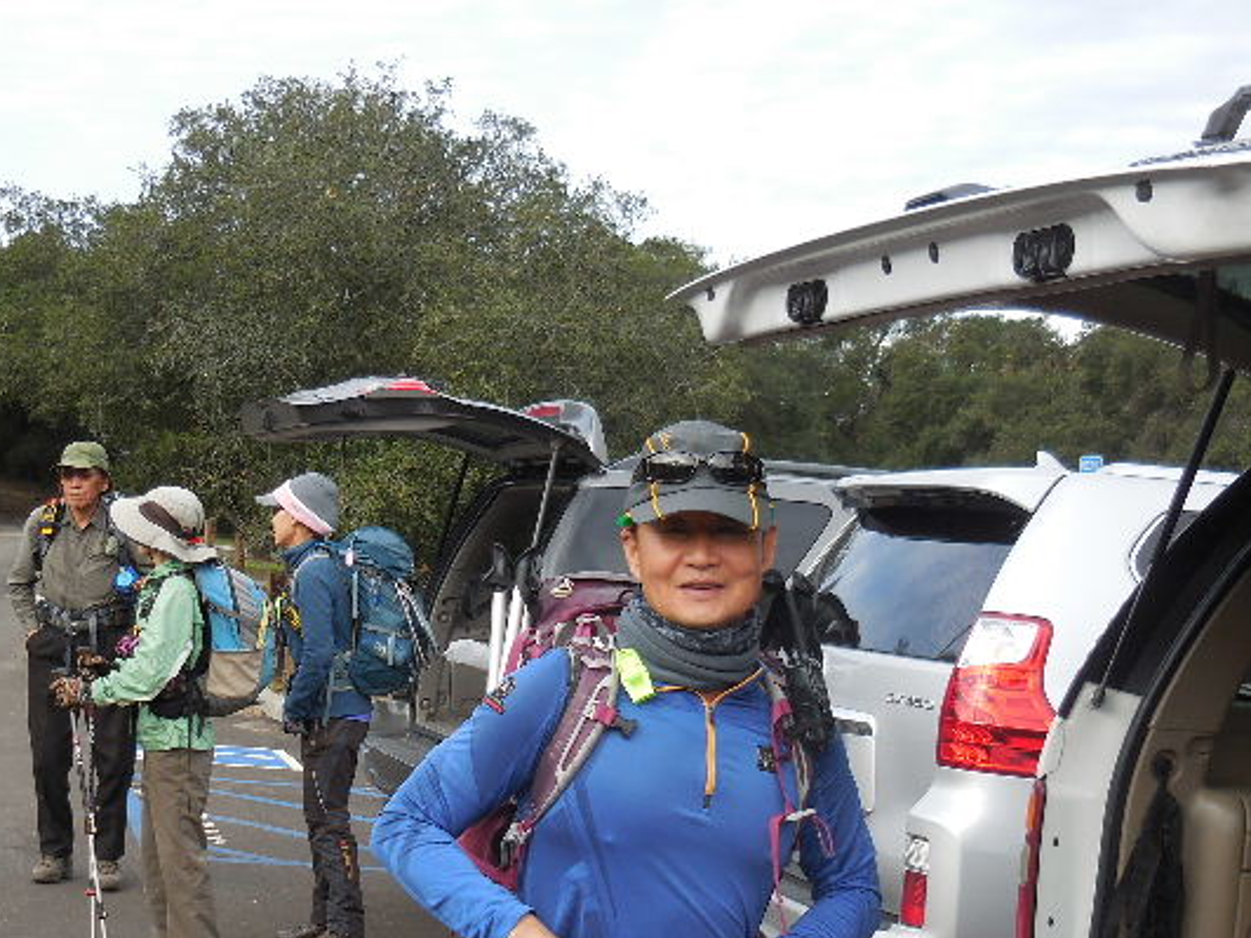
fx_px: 2385
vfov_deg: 22.2
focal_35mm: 66
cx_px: 494
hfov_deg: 29.3
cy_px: 594
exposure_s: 1/160
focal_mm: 8.1
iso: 125
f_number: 4.2
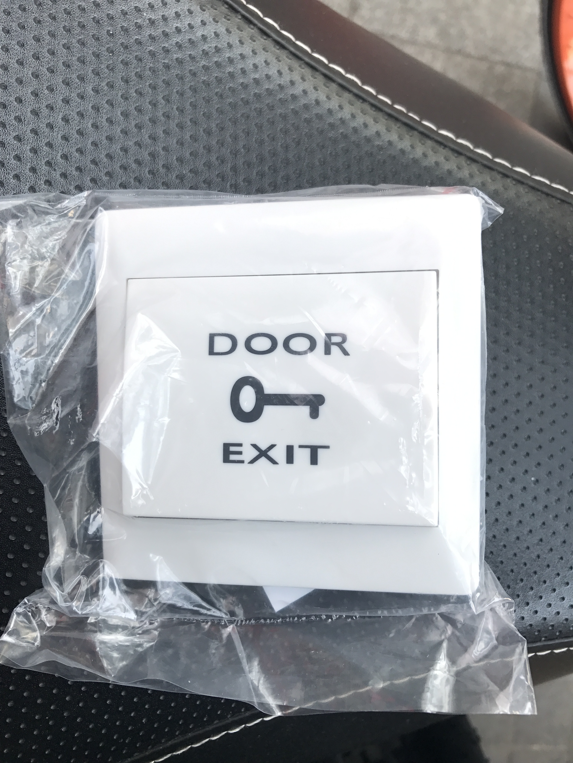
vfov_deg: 63.4
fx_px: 618
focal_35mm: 28
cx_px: 286
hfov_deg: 49.7
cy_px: 382
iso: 20
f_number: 1.8
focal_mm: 3.99
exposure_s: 1/121
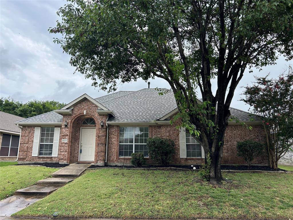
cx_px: 146
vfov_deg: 53.1
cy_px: 110
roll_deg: -0.1
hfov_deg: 67.3
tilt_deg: +11.3
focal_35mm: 26
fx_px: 220
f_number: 1.5
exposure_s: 1/1934
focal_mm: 5.7
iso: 50
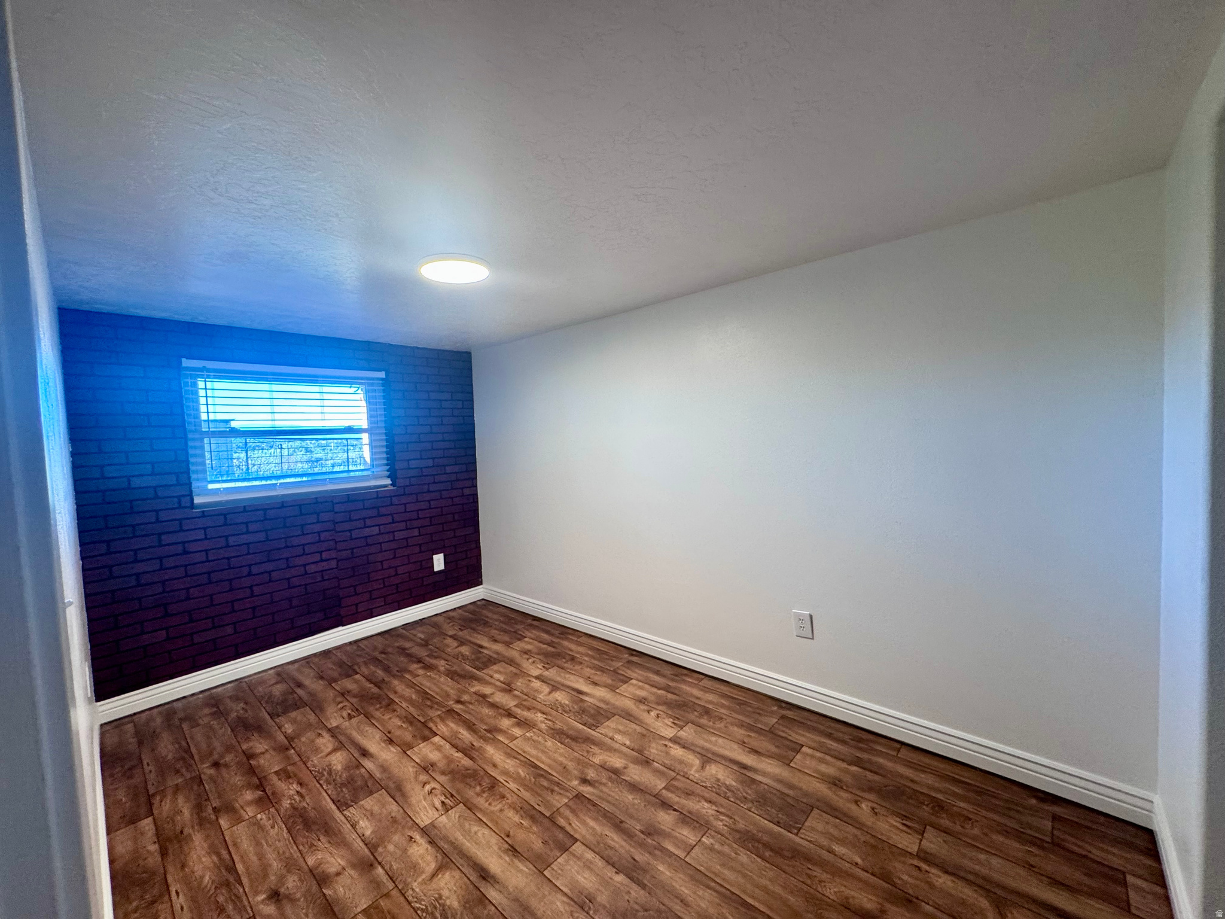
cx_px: 612
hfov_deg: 102.1
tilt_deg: -3.6
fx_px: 495
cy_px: 460
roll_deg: +1.8
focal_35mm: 14
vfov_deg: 85.7
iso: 200
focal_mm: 2.22
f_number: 2.2
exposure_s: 1/60
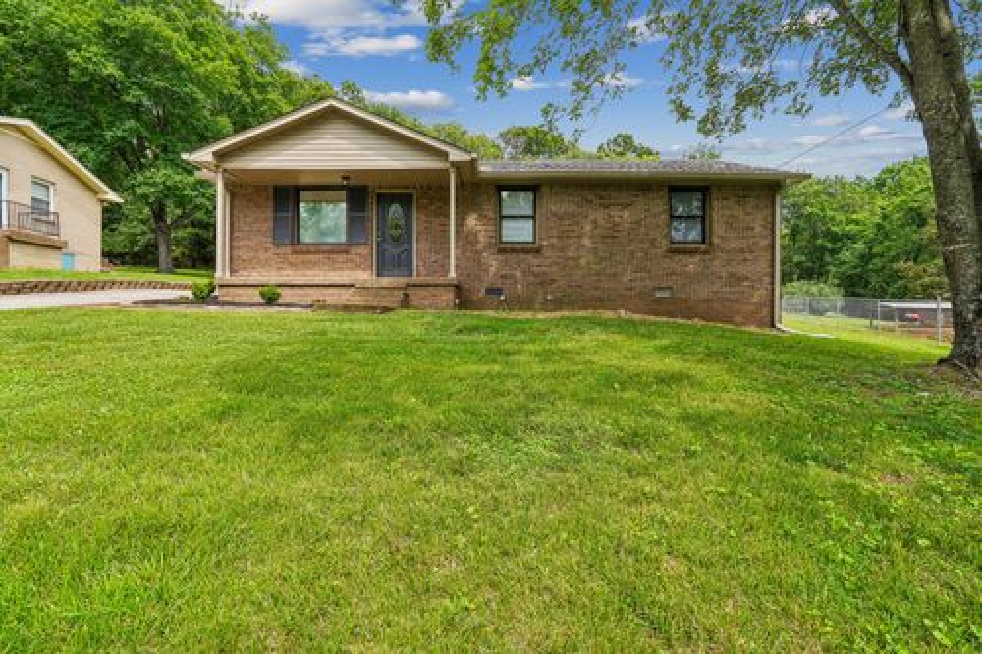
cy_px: 327
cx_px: 491
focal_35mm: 16
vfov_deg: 73.7
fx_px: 436
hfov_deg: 96.8
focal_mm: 16
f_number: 11
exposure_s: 1/200
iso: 400
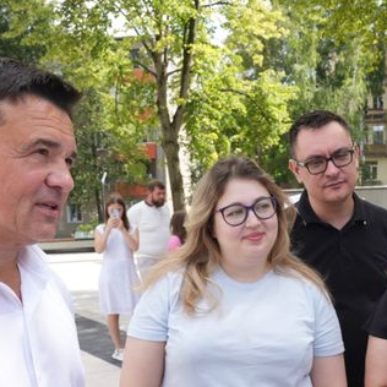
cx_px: 274
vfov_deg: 35.6
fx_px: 594
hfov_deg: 35.5
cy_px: 263
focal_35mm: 47
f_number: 10
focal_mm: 25
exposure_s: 1/125
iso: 320
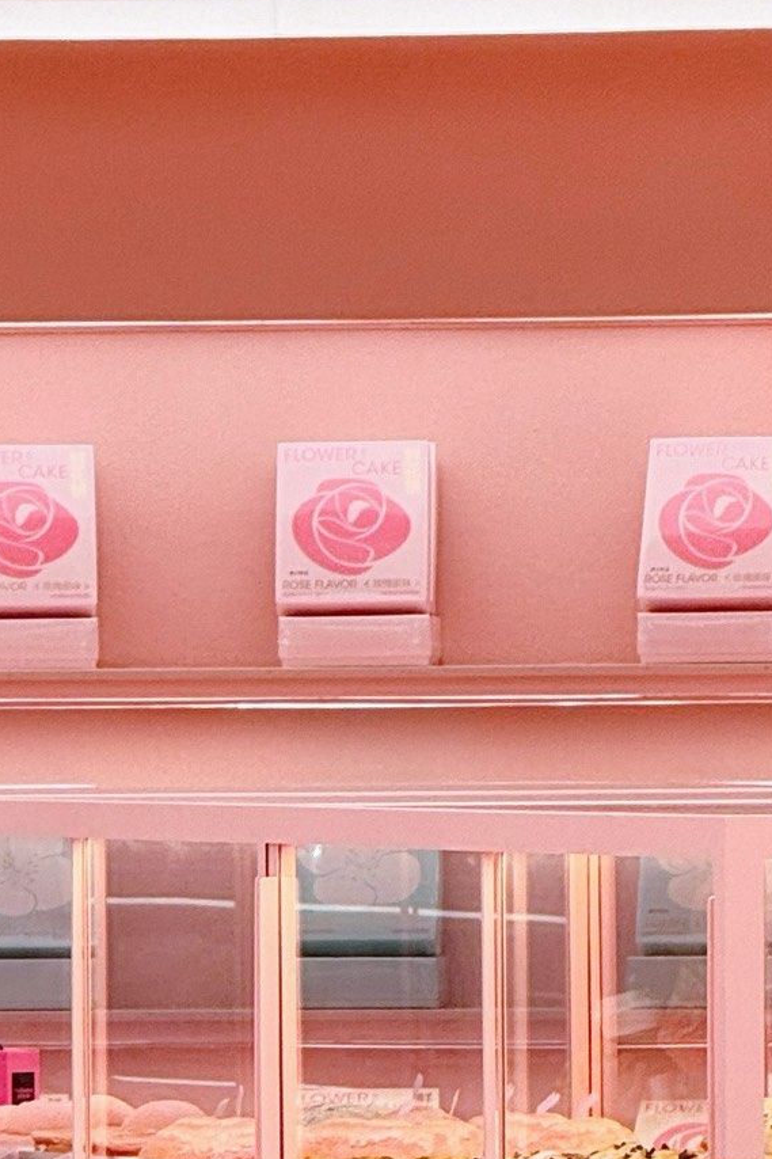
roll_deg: +0.1
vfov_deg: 5.2
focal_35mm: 399
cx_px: -157
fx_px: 12839
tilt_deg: -1.1
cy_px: 833
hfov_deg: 3.4
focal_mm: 15.66
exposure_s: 1/191
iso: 50
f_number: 2.8
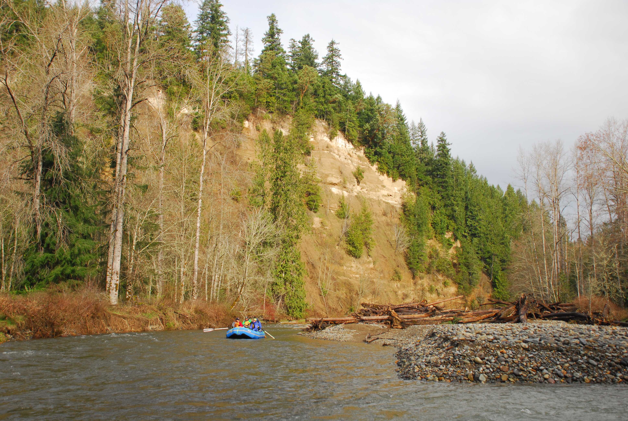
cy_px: 210
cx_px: 314
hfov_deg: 49.5
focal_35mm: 39
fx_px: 681
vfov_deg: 34.3
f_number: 5
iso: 200
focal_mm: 26
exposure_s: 1/500
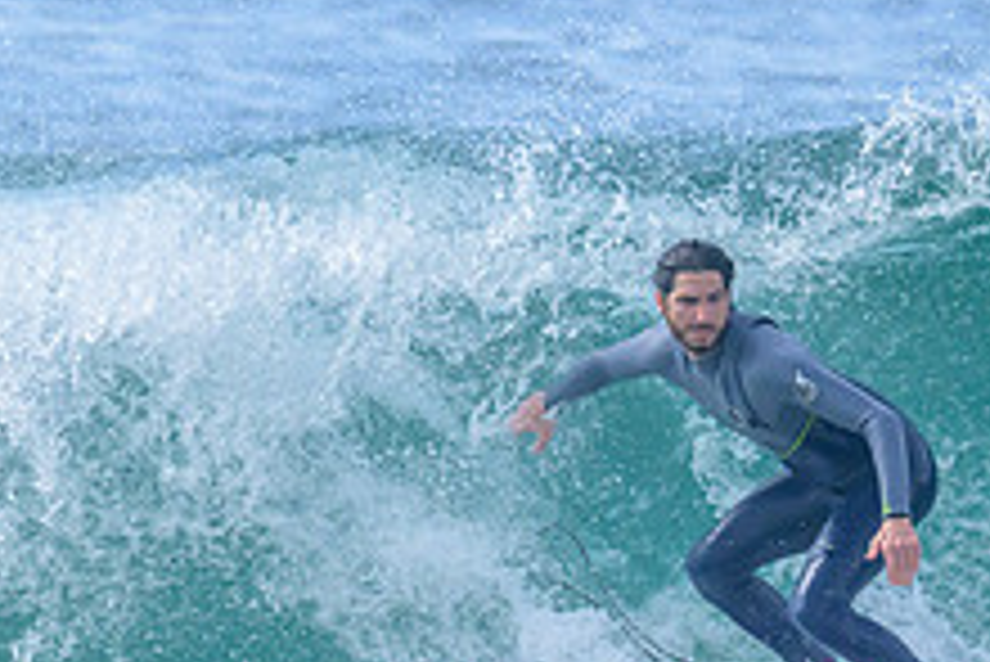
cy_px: 669
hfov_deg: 1.3
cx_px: 853
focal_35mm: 1601
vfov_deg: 0.9
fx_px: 44055
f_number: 10
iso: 1250
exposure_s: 1/2000
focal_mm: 480
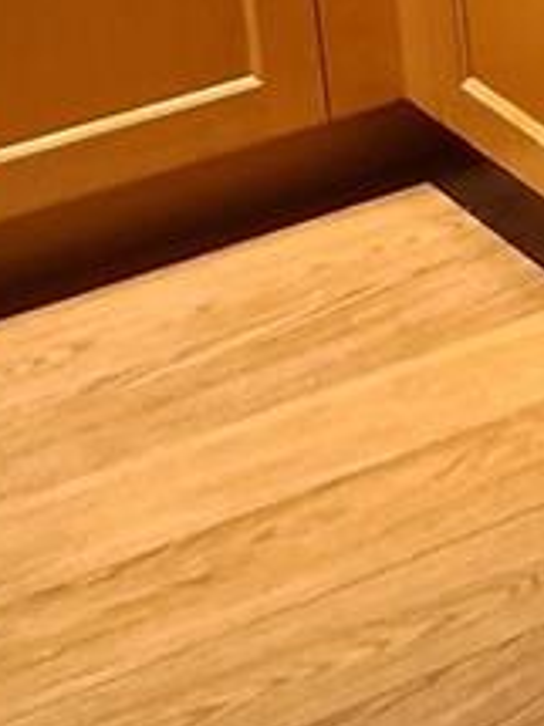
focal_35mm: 145
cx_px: 1419
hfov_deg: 9.0
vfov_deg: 12.7
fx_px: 3041
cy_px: -469
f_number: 1.8
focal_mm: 3.98
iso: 500
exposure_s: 1/40
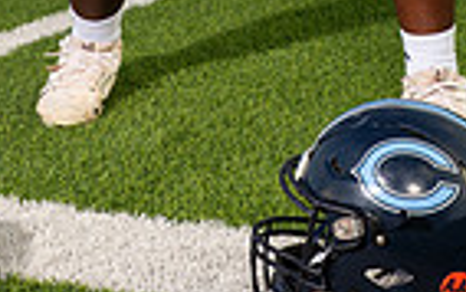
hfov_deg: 12.5
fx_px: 2135
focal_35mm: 168
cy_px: -433
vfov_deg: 7.3
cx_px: 263
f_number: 7.1
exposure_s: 1/320
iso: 160
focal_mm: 52
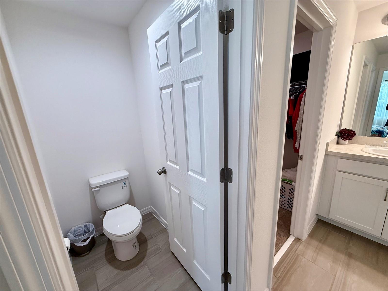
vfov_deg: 85.7
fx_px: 157
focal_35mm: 14
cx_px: 194
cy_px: 146
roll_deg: +3.1
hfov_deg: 102.1
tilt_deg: -12.4
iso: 125
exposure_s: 1/120
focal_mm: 2.22
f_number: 2.2
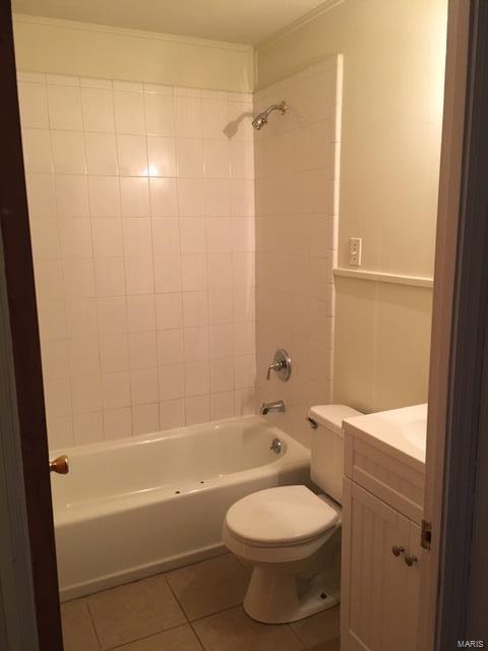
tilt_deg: -9.4
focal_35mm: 29
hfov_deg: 48.2
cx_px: 244
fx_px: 545
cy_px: 326
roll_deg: +0.9
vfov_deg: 61.7
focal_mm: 4.15
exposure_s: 1/30
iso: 200
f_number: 2.2
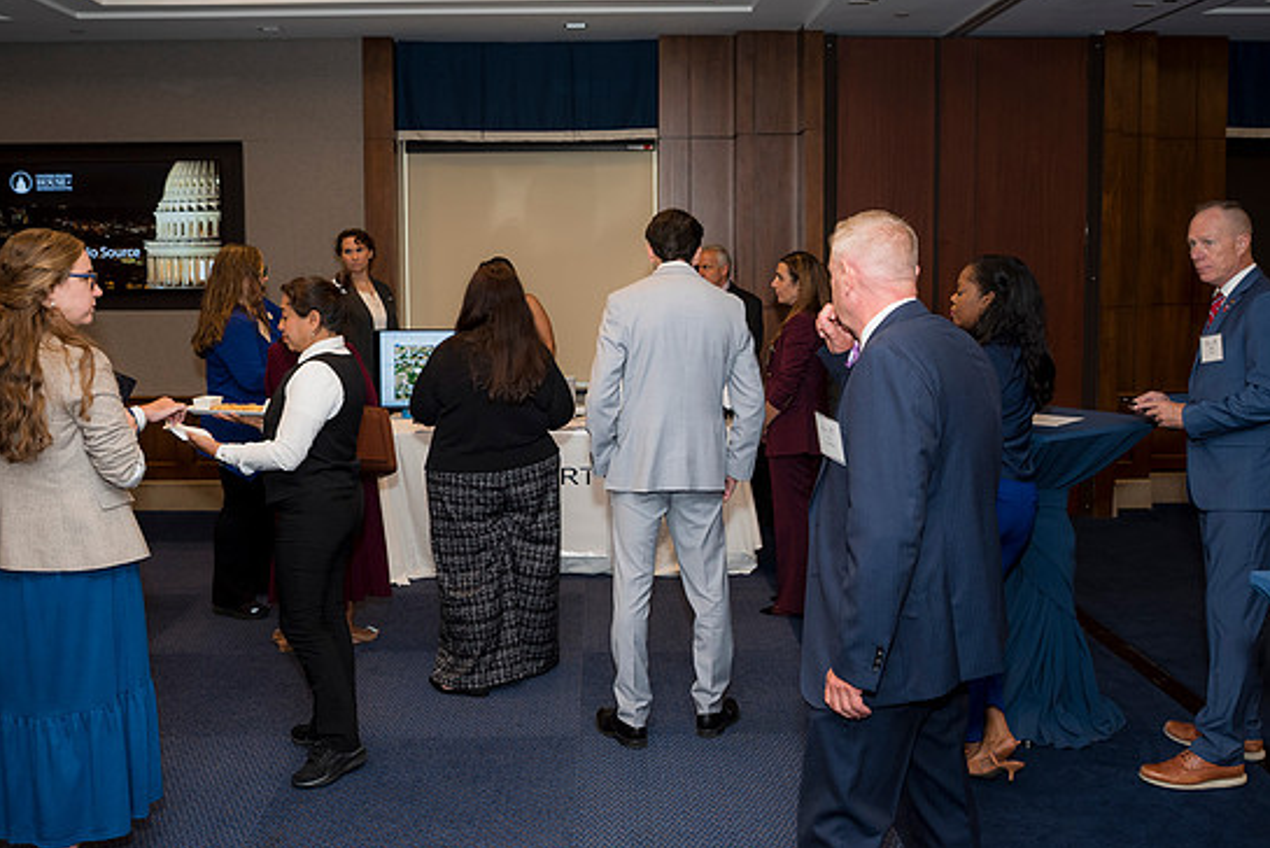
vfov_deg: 40.0
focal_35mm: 33
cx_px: 634
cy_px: 418
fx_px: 1165
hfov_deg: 57.2
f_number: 5
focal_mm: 31
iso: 800
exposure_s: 1/125
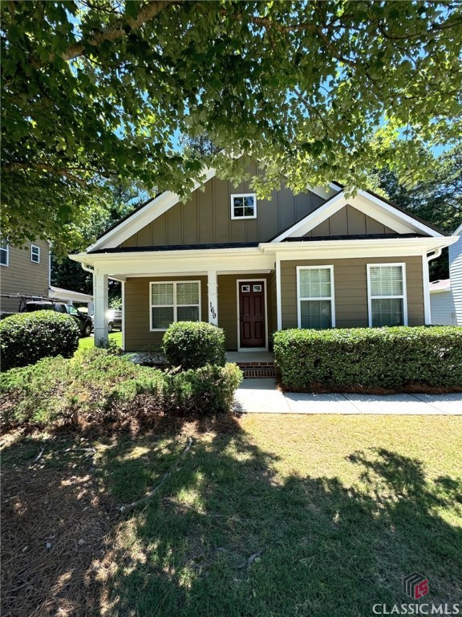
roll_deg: +0.4
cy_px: 308
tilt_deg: +2.3
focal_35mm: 14
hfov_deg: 85.7
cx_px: 231
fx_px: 249
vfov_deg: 102.1
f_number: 2.2
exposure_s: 1/329
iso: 40
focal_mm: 2.22
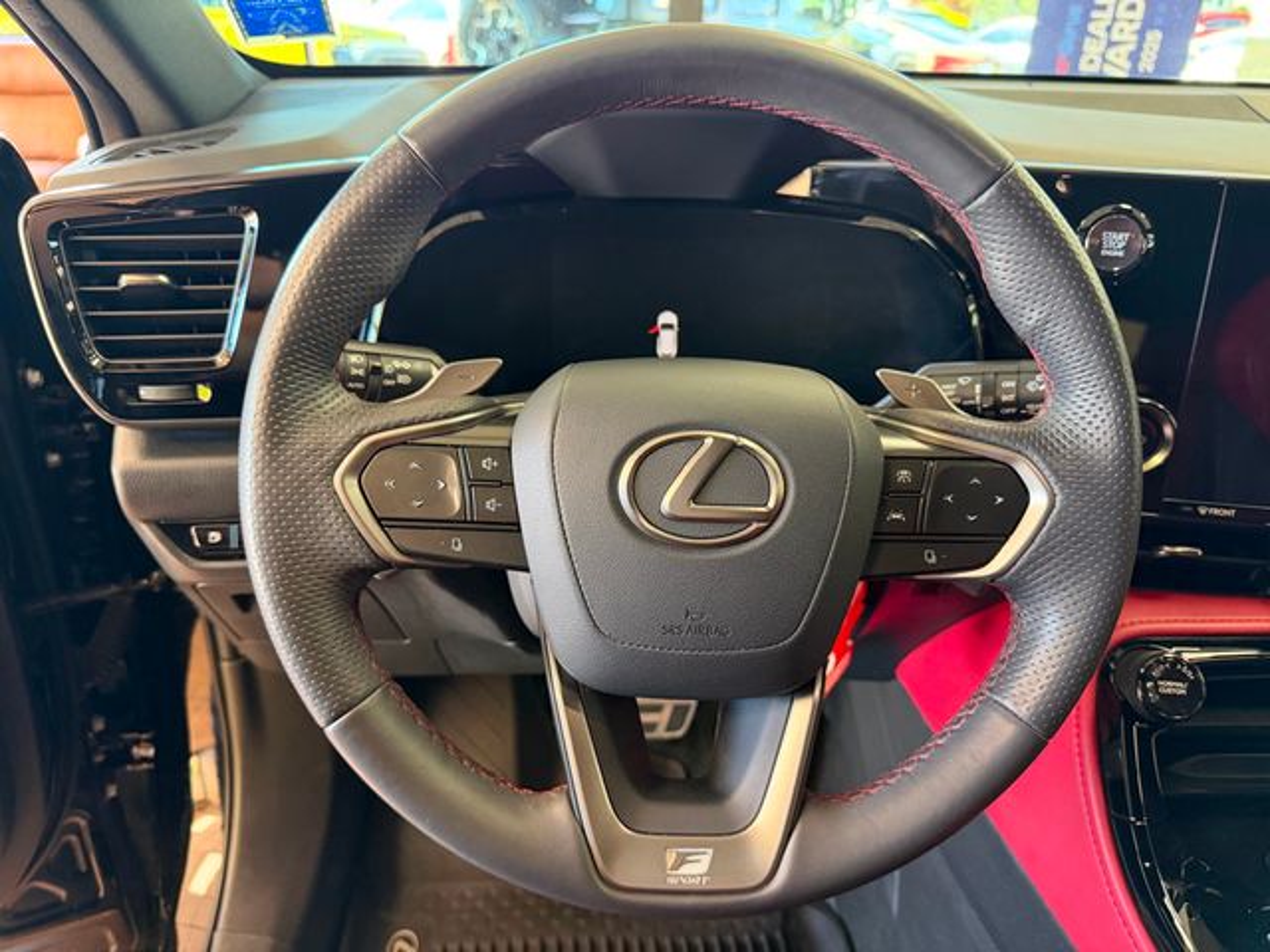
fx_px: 881
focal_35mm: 24
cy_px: 476
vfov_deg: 56.8
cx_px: 635
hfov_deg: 71.6
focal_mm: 6.76
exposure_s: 1/60
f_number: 1.78
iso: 640
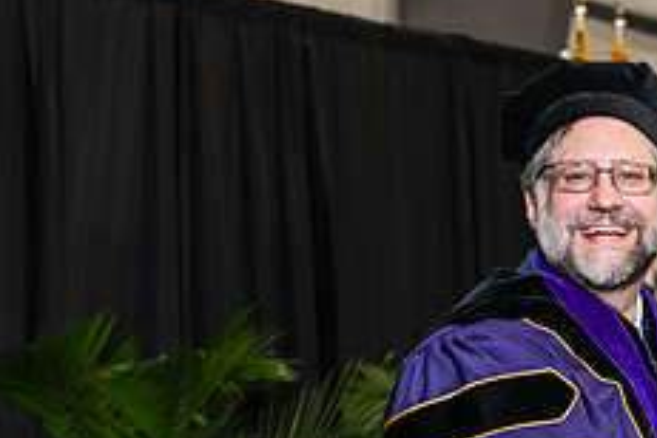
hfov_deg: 12.8
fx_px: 2847
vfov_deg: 8.7
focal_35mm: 156
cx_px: 799
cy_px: 476
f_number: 5
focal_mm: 62
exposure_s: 1/200
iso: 2000
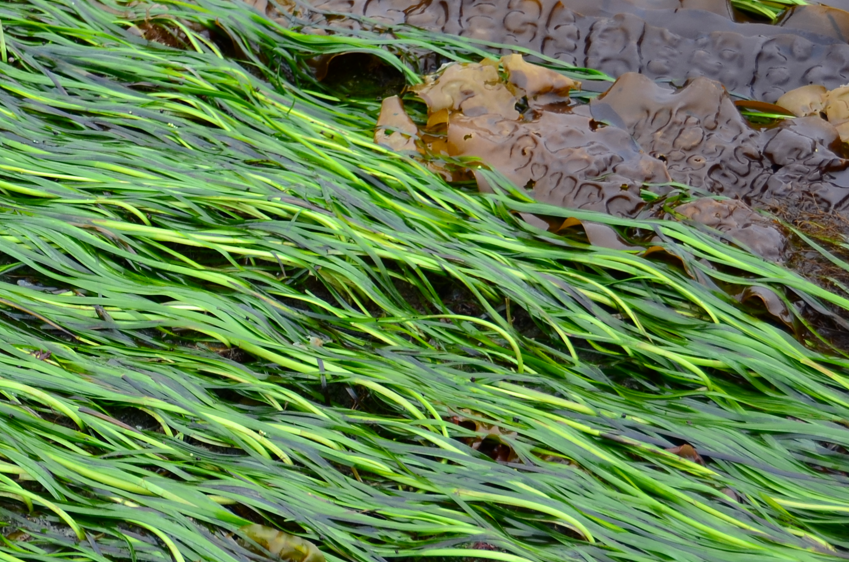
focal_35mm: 113
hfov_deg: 17.5
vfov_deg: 12.0
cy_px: 447
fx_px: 2659
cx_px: -88
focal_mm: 32
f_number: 4.2
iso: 160
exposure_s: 1/200
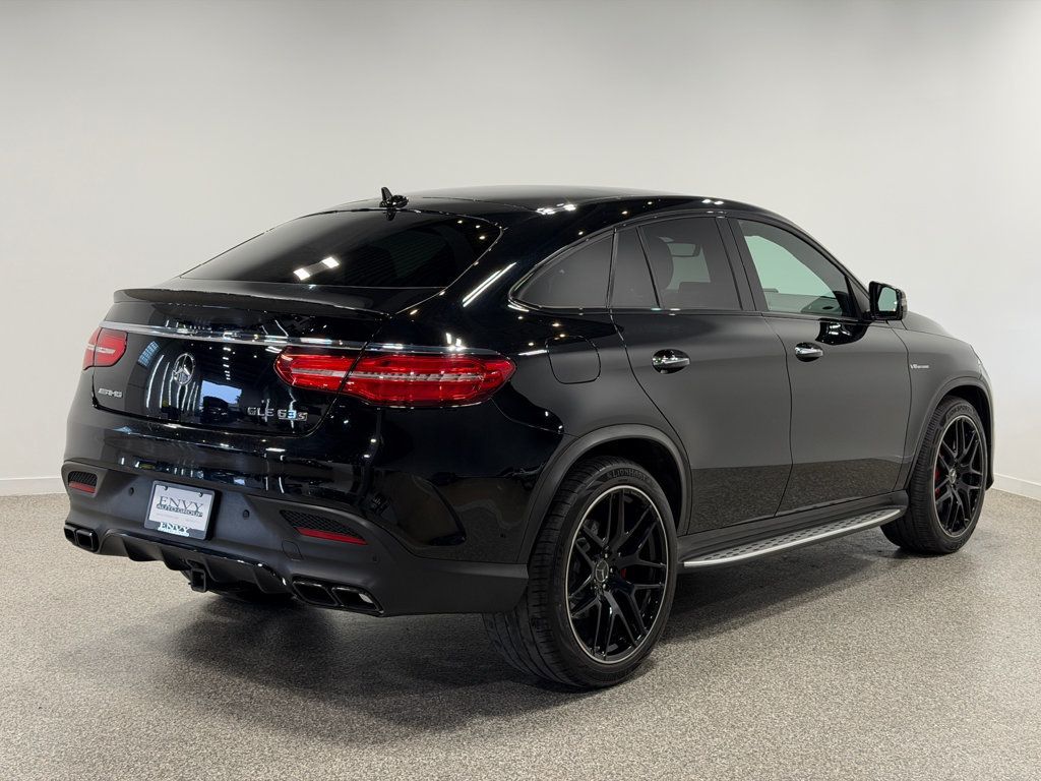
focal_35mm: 48
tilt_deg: -6.3
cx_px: 520
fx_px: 1443
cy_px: 390
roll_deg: -0.8
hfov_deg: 39.7
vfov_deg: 30.3
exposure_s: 1/139
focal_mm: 6.76
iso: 50
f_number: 1.78
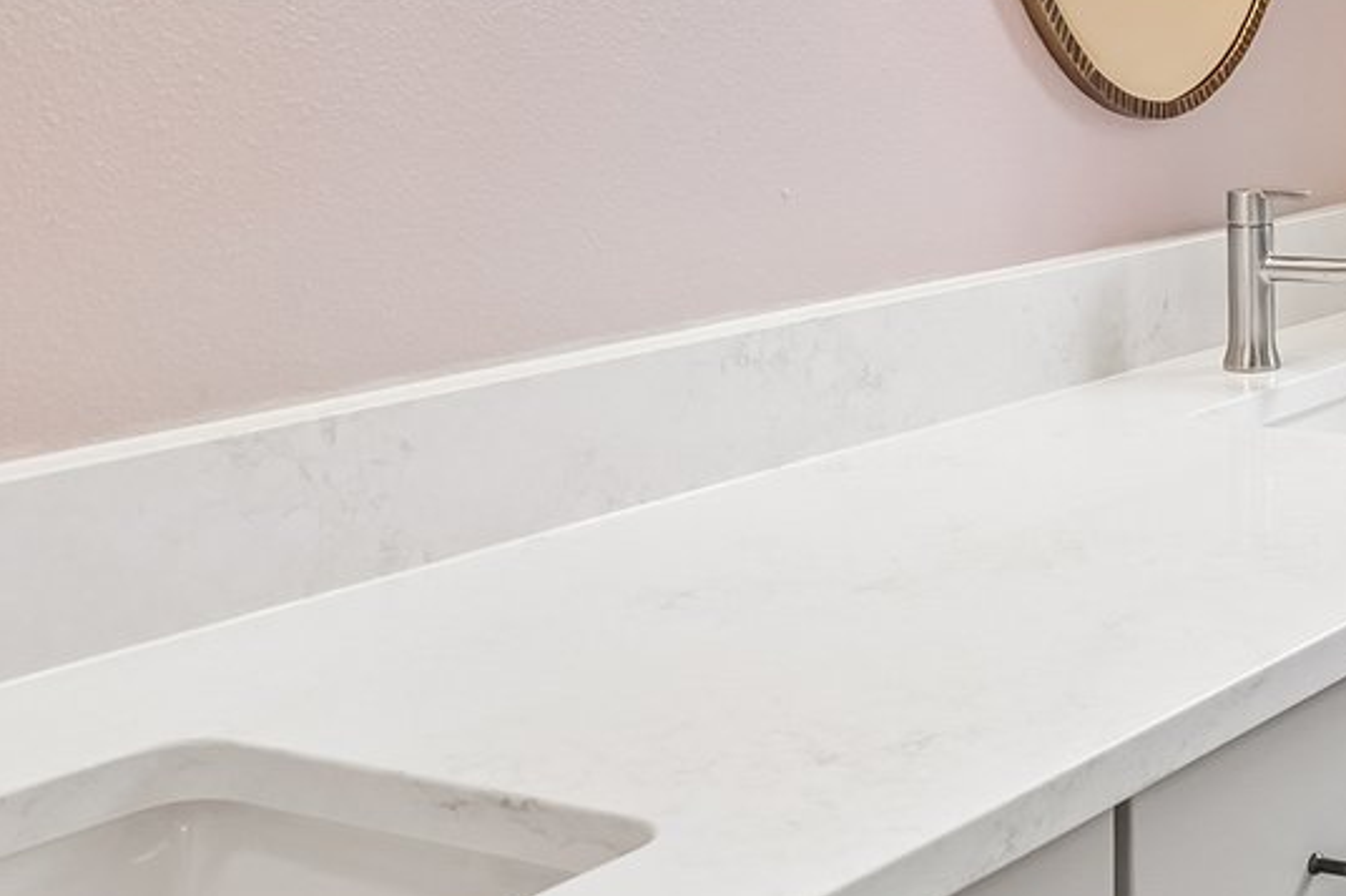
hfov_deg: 28.2
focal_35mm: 65
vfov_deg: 20.2
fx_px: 2429
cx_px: 1484
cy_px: -6
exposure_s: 1/80
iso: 400
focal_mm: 17
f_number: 8
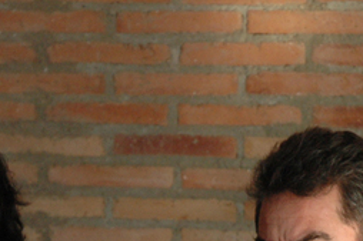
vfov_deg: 4.8
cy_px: 371
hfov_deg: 7.2
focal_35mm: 284
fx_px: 2862
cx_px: 320
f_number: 4.5
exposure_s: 1/80
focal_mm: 60
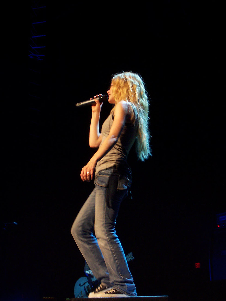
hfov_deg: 15.9
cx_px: 113
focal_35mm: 93
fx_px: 809
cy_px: 146
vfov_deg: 21.1
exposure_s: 1/60
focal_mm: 13.5
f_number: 4.1
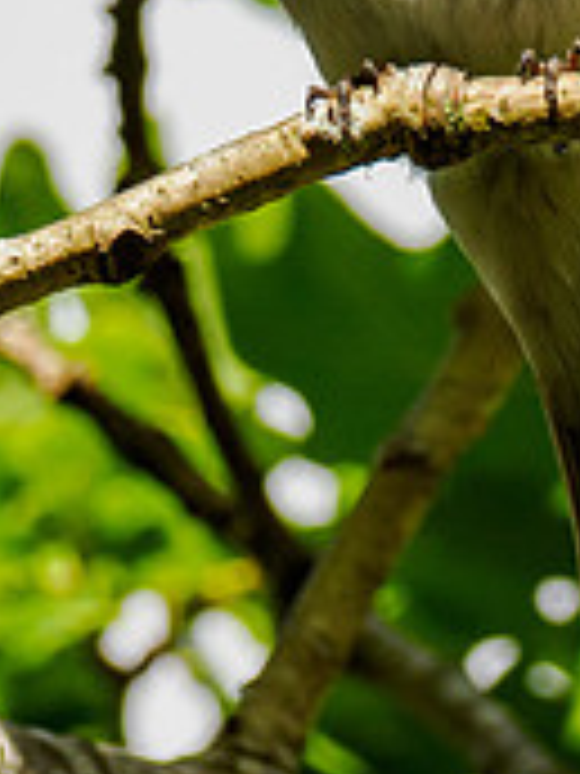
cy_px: 98
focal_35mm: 2972
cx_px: 852
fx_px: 66396
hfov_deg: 0.5
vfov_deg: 0.7
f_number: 5
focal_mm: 300
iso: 200
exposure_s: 1/1000
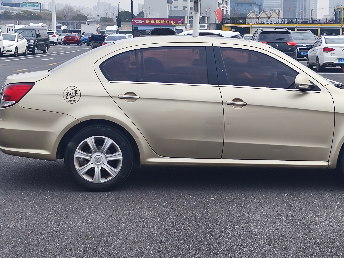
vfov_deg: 22.9
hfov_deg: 30.1
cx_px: 224
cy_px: 112
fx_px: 636
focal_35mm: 64
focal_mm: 5.84
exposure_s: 1/1579
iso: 80
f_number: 1.6
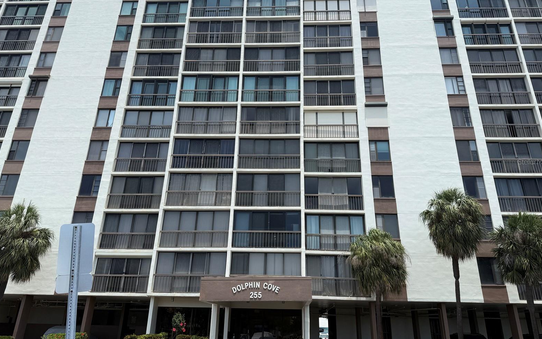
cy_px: 162
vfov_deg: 47.6
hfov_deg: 70.4
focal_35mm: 26
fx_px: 384
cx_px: 274
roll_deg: -1.8
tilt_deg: +23.0
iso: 80
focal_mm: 6.76
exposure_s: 1/4167
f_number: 1.78
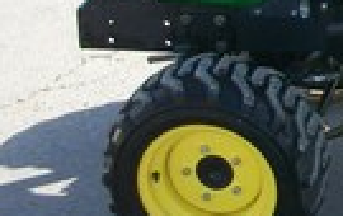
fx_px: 1396
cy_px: -81
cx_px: 607
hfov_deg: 12.8
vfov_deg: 8.7
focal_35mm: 149
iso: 80
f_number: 3.1
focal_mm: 6.3
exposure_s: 1/320
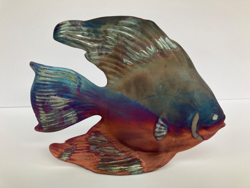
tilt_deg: -17.1
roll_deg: +0.5
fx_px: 202
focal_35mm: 28
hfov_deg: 63.4
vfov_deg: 49.7
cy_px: 94
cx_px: 125
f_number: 1.8
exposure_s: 1/60
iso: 64
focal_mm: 3.99
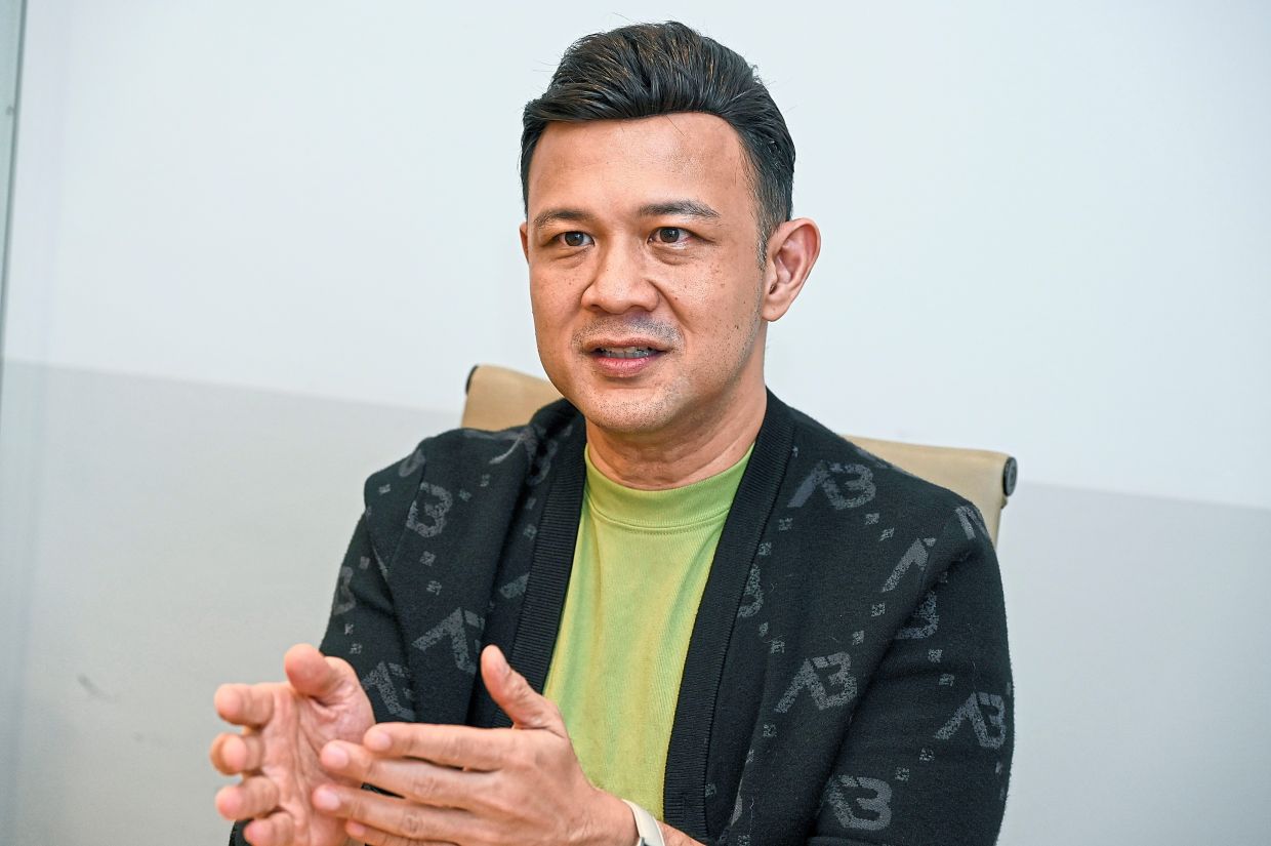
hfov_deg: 31.4
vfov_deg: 21.2
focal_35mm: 64
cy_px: 423
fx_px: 2258
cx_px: 636
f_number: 4
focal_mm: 64
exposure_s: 1/200
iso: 1000
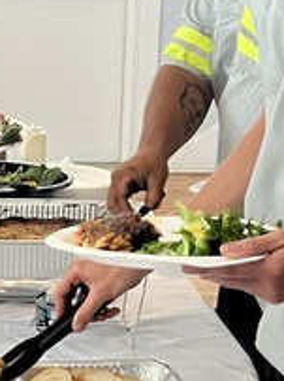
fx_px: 1447
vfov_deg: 14.9
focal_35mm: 132
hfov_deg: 11.1
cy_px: 247
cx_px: -26
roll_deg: +1.0
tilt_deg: -12.6
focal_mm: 5.7
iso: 80
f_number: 1.5
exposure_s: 1/60
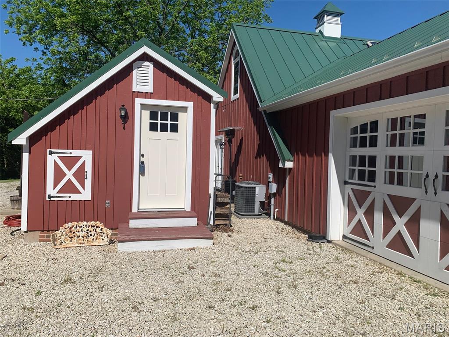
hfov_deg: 67.3
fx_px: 337
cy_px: 168
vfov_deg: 53.1
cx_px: 224
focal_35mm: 26
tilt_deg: -2.9
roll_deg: -2.5
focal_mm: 4.25
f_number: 1.8
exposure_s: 1/4274
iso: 25
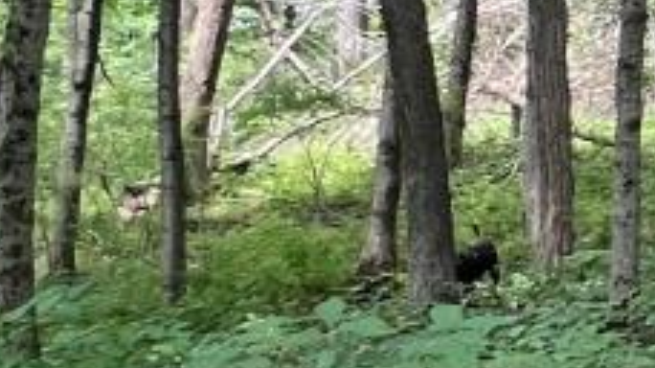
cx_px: 1284
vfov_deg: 12.9
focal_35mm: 93
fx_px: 1614
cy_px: 36
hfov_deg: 17.2
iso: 80
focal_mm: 1.57
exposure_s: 1/99
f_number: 1.8
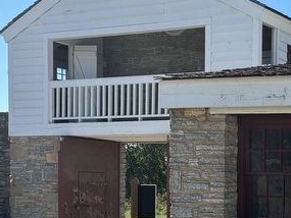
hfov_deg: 23.5
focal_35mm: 73
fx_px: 614
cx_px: 381
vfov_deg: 19.6
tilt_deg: -3.3
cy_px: 215
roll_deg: -0.5
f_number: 1.6
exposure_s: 1/2451
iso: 50
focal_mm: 5.96
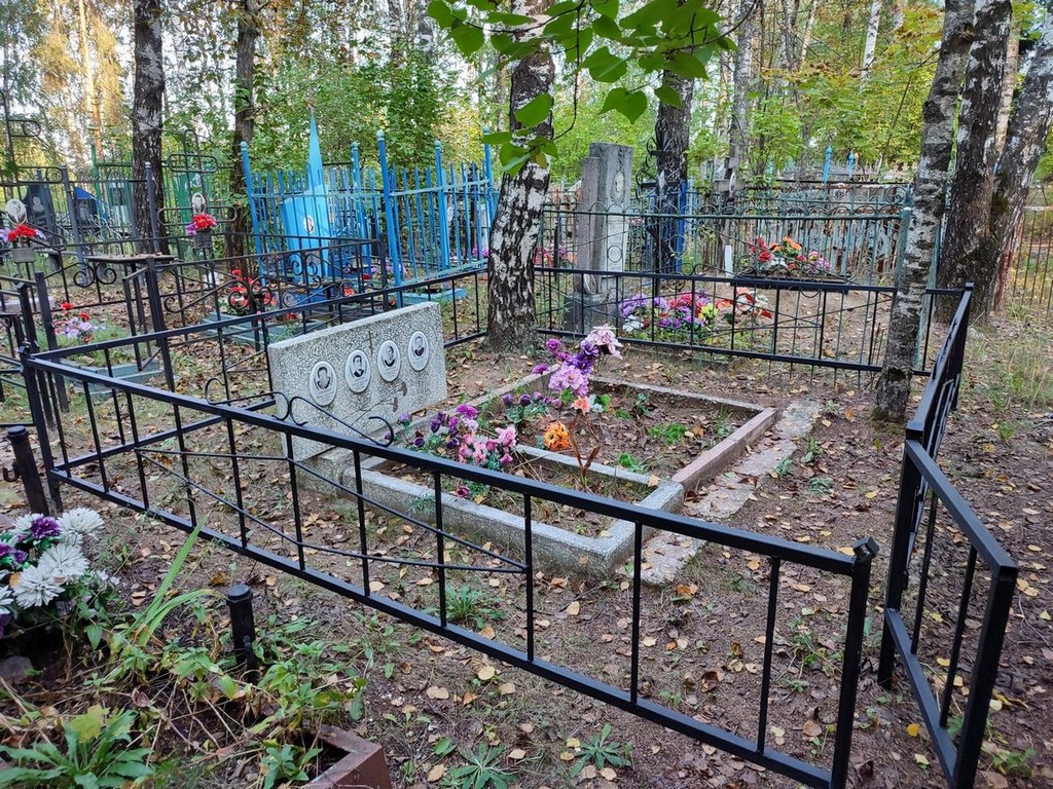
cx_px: 526
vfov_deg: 54.9
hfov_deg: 69.4
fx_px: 760
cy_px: 394
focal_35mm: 25
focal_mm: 6.04
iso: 56
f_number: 1.9
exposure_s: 1/33
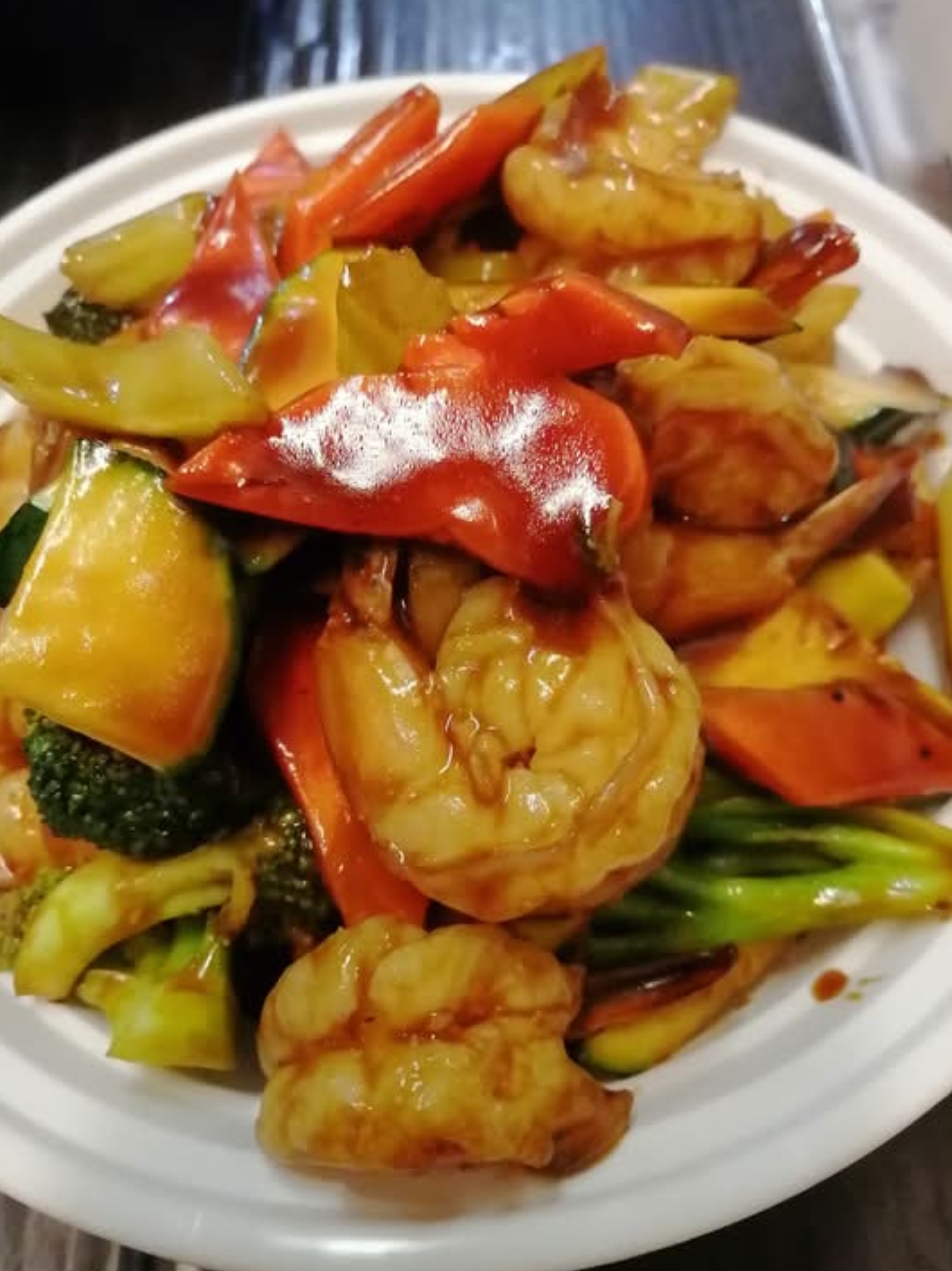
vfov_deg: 63.4
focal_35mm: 28
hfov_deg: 49.7
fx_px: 1027
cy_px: 619
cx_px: 485
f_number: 1.8
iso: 640
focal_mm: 3.62
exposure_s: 1/120
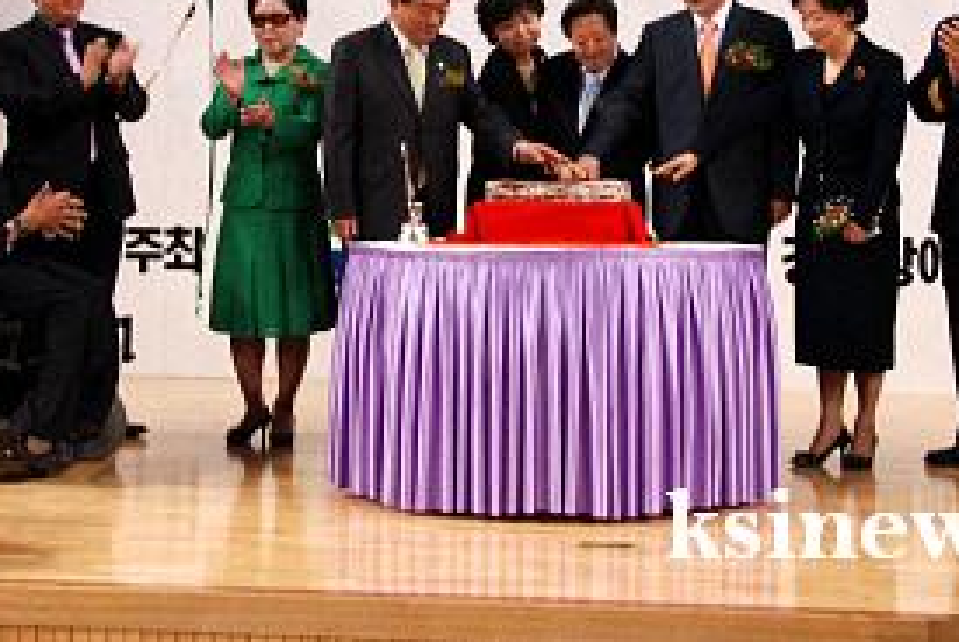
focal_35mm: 71
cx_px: 509
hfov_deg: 28.4
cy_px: 65
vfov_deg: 18.9
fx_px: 1893
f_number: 4
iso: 400
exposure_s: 1/60
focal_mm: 26
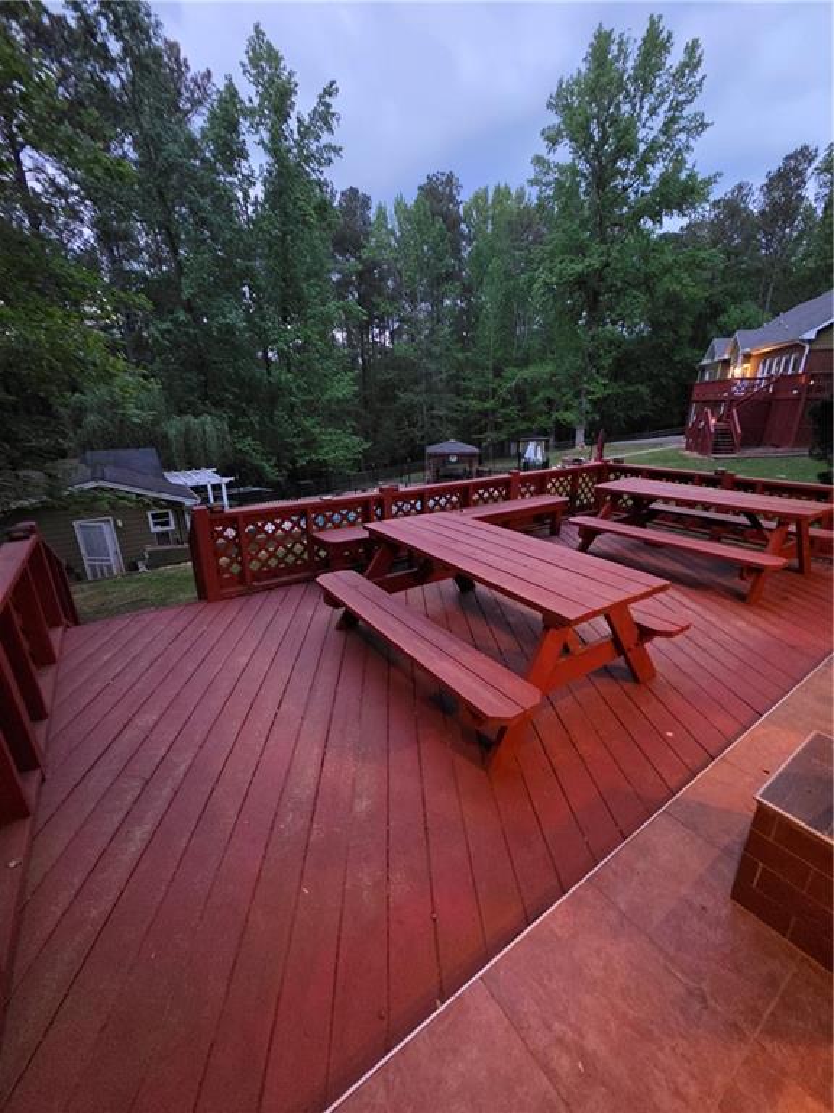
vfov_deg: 106.2
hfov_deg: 89.9
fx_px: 418
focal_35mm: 13
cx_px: 417
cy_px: 556
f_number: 1.9
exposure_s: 1/24
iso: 1600
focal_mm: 2.2
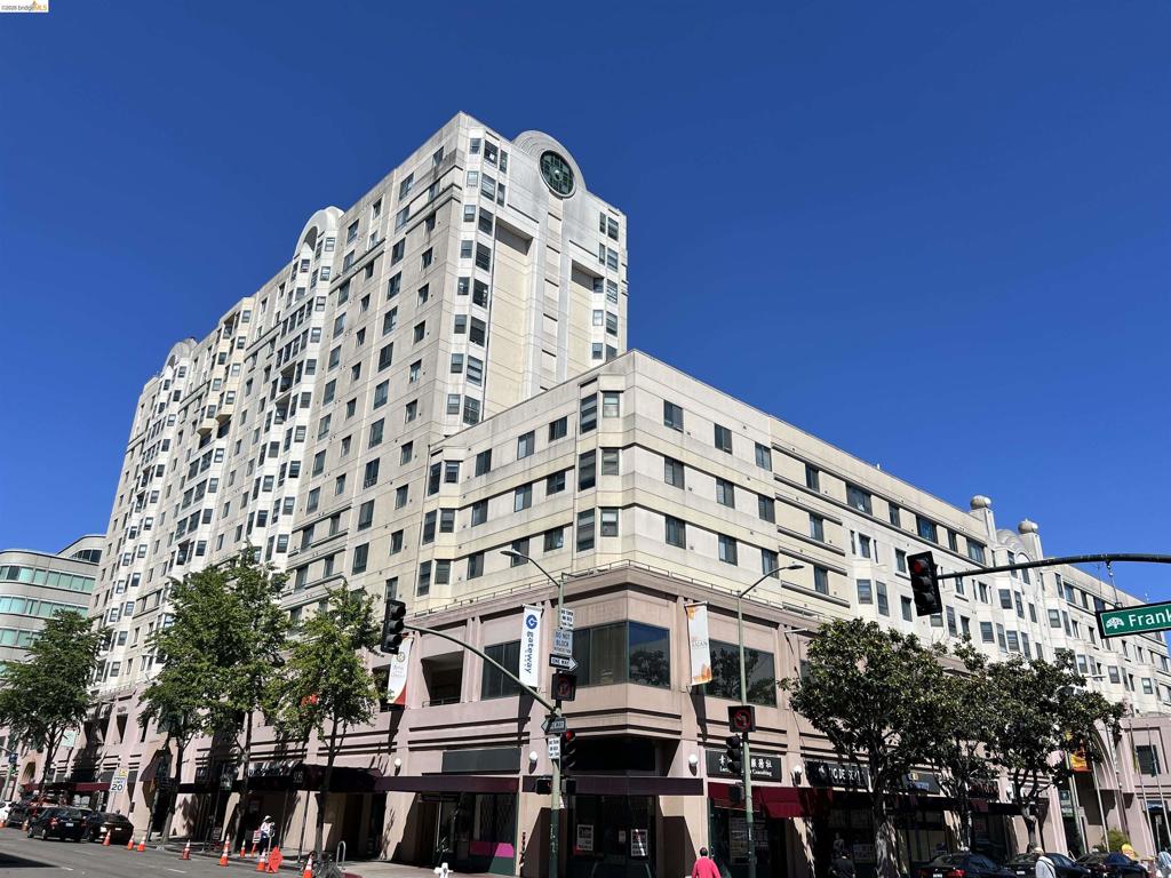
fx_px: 880
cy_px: 439
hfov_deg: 67.3
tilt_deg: +22.7
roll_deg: +0.4
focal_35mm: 26
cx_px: 586
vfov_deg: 53.1
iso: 50
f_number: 1.5
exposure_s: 1/6579
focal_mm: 5.7
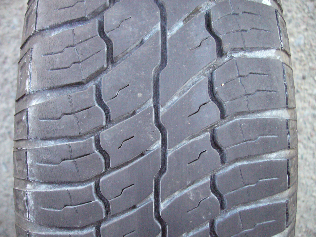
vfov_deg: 40.7
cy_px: 118
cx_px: 158
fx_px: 320
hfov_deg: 52.6
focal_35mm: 35
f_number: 2.8
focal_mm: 5.8
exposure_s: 1/125
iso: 400
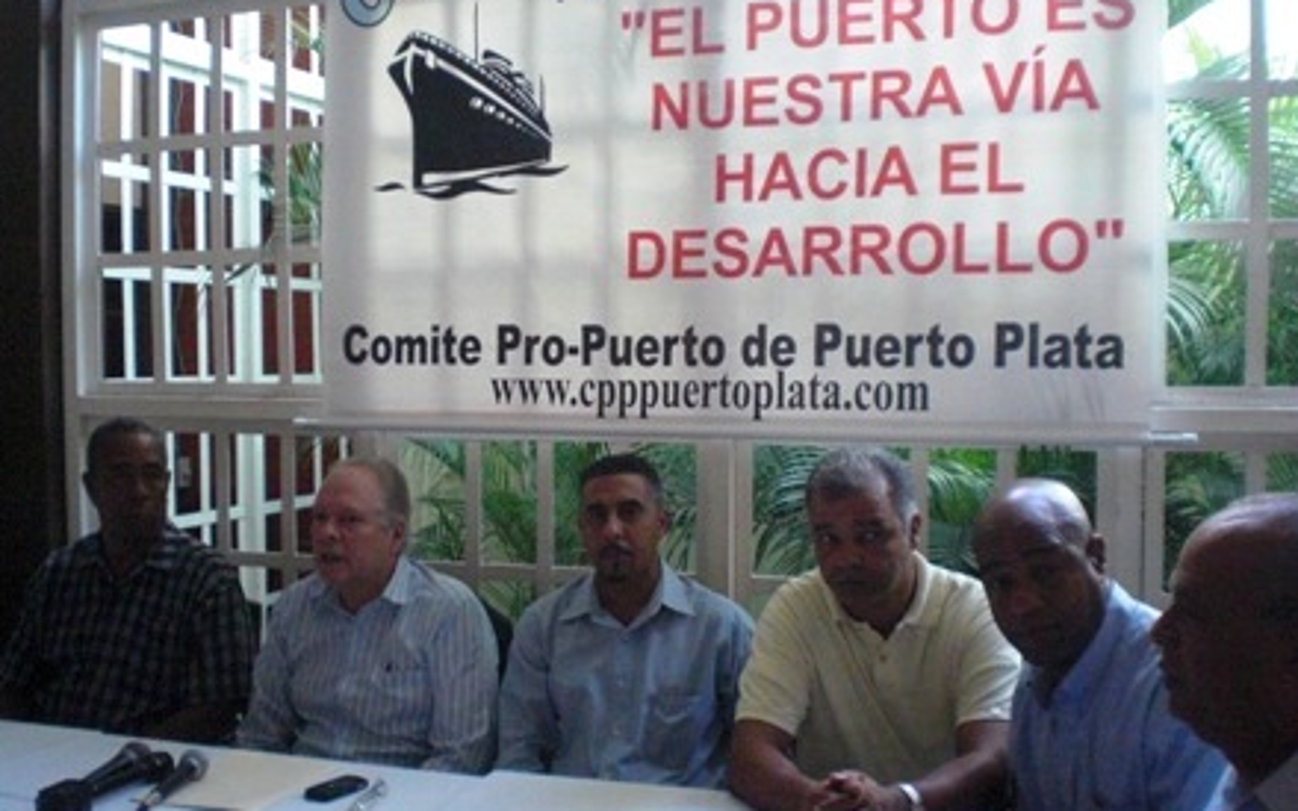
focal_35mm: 41
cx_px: 640
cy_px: 451
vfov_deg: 31.2
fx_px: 1450
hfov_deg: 48.2
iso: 800
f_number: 3.1
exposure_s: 1/100
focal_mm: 6.3
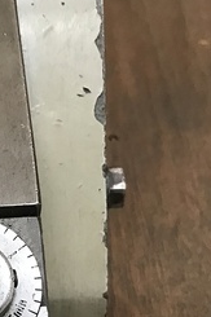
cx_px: -14
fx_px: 669
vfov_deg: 25.9
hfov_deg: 17.4
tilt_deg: -61.9
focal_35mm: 76
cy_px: 281
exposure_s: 1/15
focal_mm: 3.99
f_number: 1.8
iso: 64
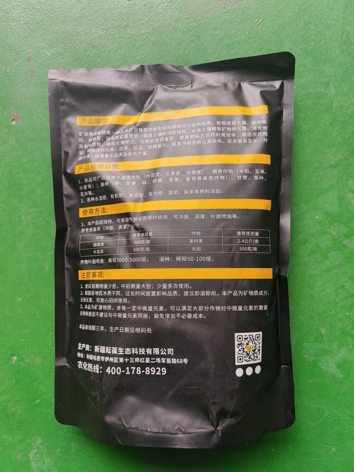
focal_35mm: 23
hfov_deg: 58.9
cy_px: 236
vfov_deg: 73.9
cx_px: 177
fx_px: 314
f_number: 1.75
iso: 123
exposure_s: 1/100
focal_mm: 5.5
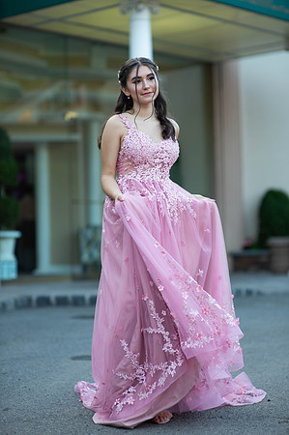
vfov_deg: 23.9
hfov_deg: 16.0
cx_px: 144
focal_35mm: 85
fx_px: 1026
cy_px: 218
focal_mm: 85
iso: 250
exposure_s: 1/640
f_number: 2
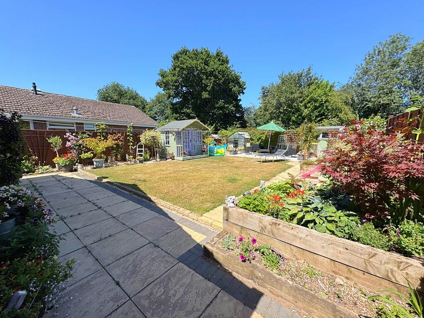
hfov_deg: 102.1
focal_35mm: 14
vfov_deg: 85.7
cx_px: 212
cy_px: 159
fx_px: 171
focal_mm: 2.22
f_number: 2.2
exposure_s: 1/1506
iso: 40
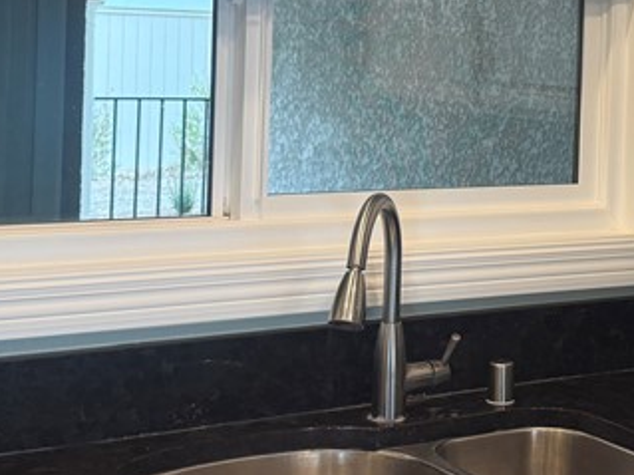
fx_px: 1410
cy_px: 54
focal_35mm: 77
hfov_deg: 24.8
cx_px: 531
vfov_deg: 18.8
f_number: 1.78
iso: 125
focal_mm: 6.76
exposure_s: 1/120
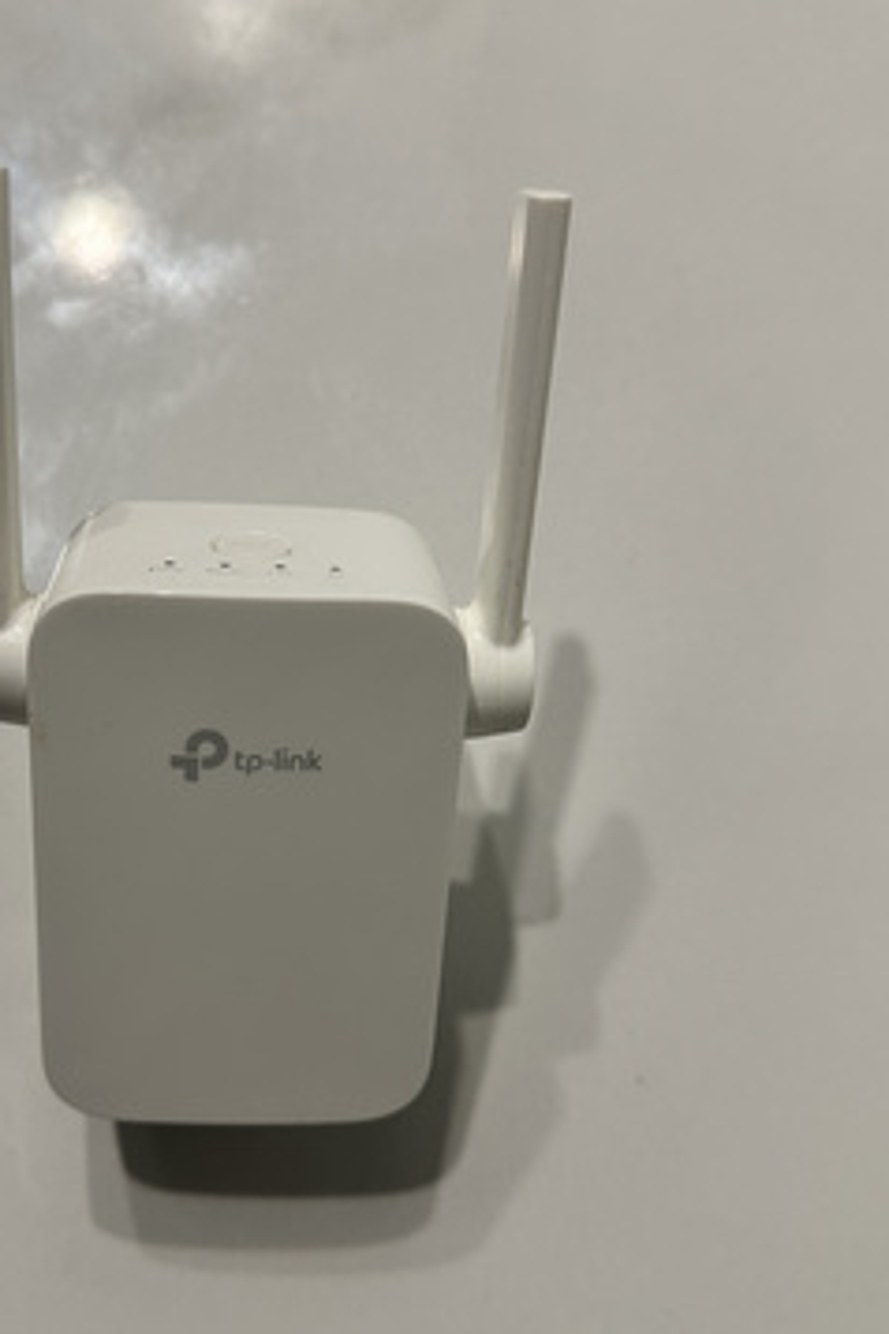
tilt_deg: -77.5
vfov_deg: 54.4
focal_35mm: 35
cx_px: 304
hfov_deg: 37.5
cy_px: 714
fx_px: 1296
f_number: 1.78
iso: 250
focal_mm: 6.86
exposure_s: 1/50
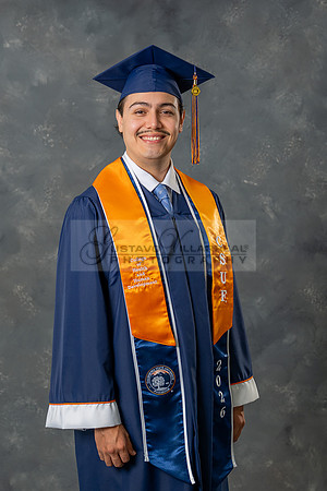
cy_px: 240
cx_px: 121
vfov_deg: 25.5
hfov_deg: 17.1
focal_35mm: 80
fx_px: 1085
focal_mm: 52
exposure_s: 1/200
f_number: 3.5
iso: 200
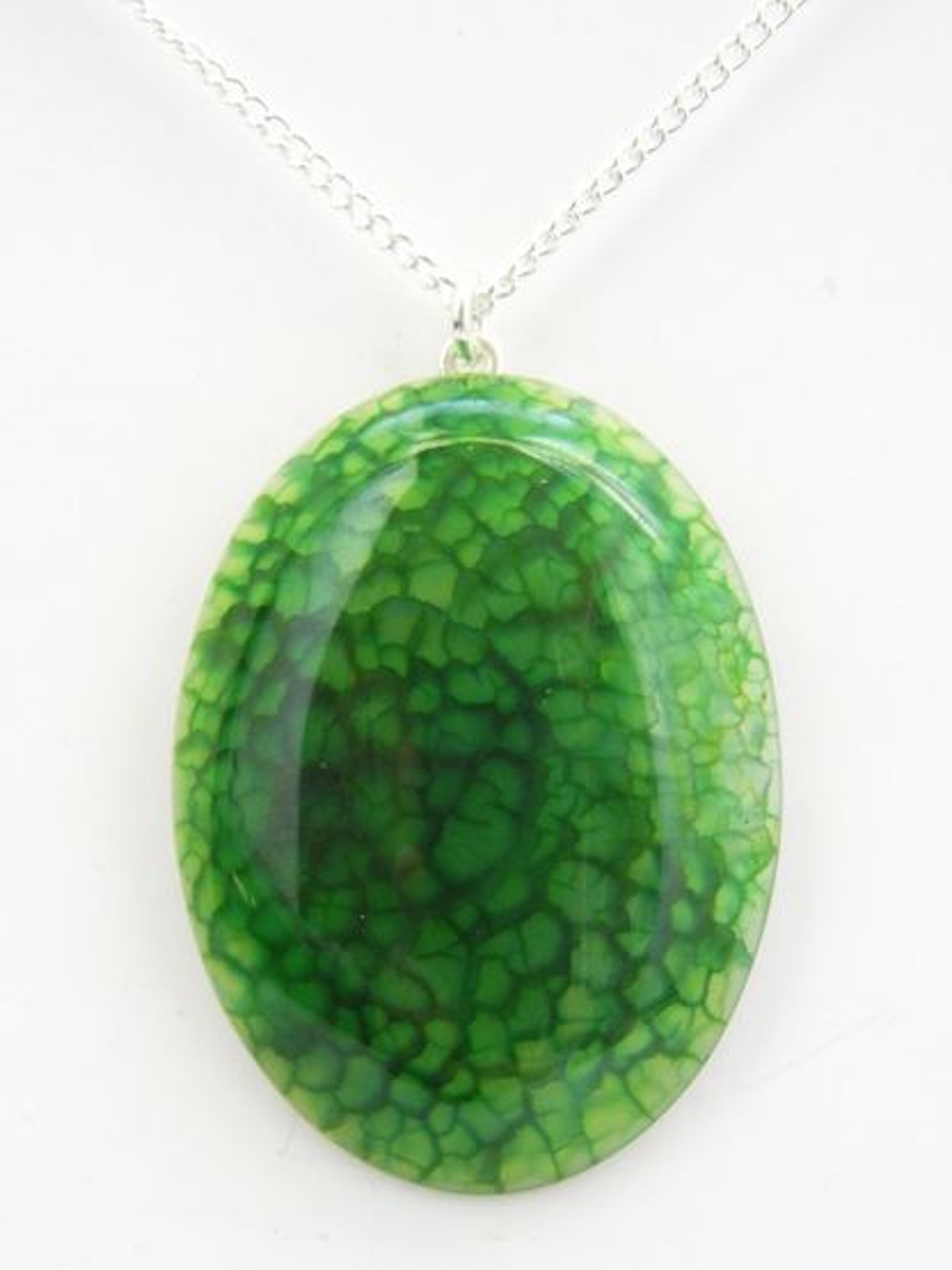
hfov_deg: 29.7
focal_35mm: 49
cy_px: 732
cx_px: 467
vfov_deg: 38.8
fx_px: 1797
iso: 400
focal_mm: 6.2
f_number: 3.6
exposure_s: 1/19.4
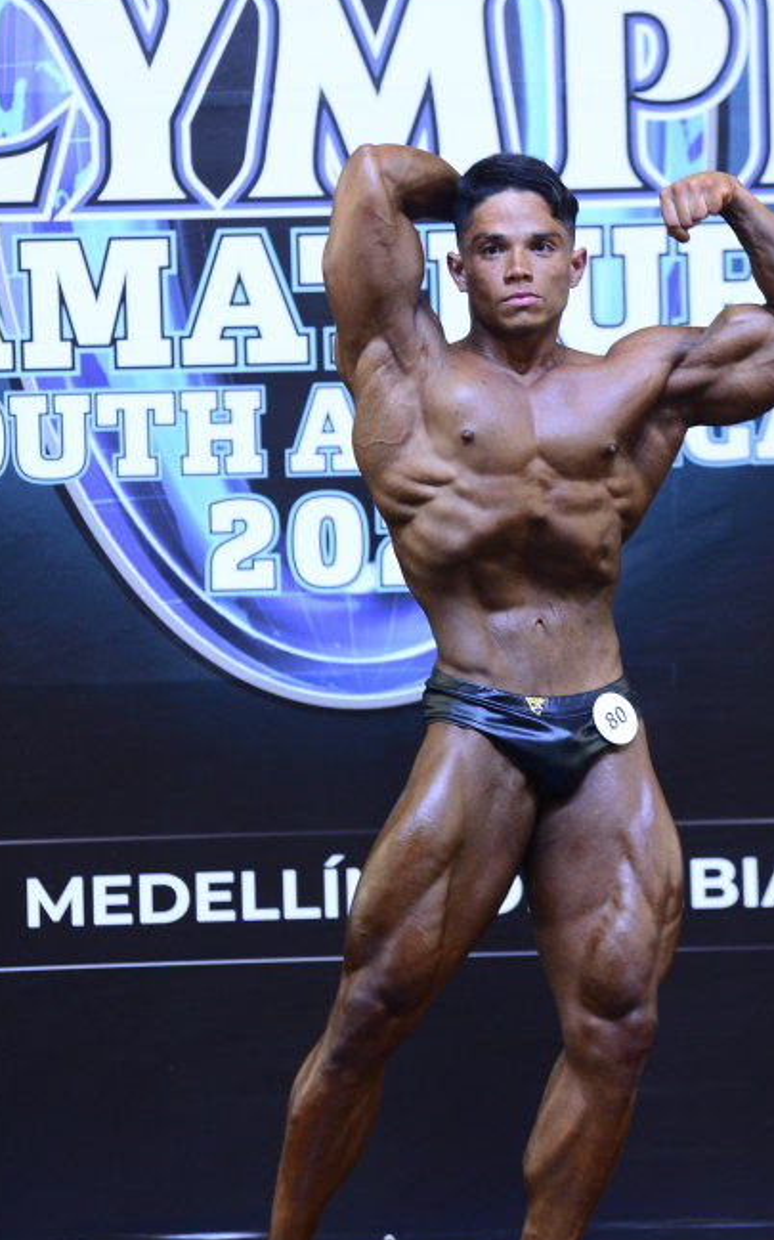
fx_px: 9562
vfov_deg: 7.4
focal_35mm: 283
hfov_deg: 4.6
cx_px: 500
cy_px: 621
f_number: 4.5
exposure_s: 1/125
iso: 1600
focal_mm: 200
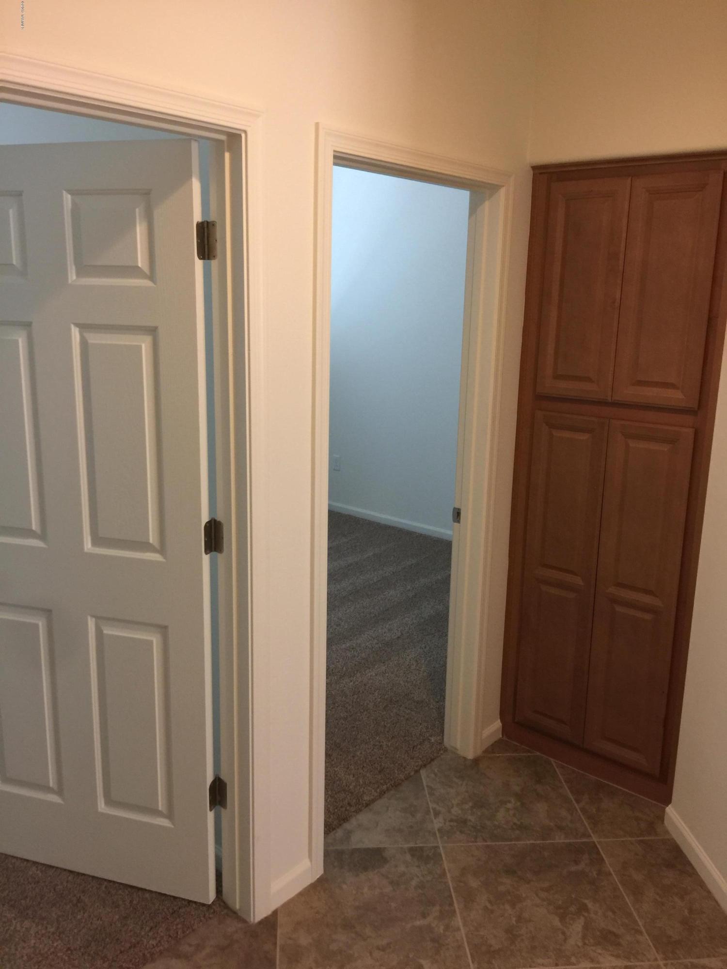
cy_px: 484
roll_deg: -0.9
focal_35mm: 29
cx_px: 364
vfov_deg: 61.7
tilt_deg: -11.6
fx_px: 812
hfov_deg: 48.2
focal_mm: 4.15
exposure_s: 1/15
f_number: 2.2
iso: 64
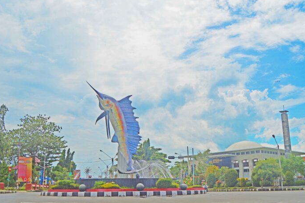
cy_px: 105
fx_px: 318
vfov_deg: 35.4
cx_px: 164
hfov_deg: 51.2
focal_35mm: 38
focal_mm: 23
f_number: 10
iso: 100
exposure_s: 1/400
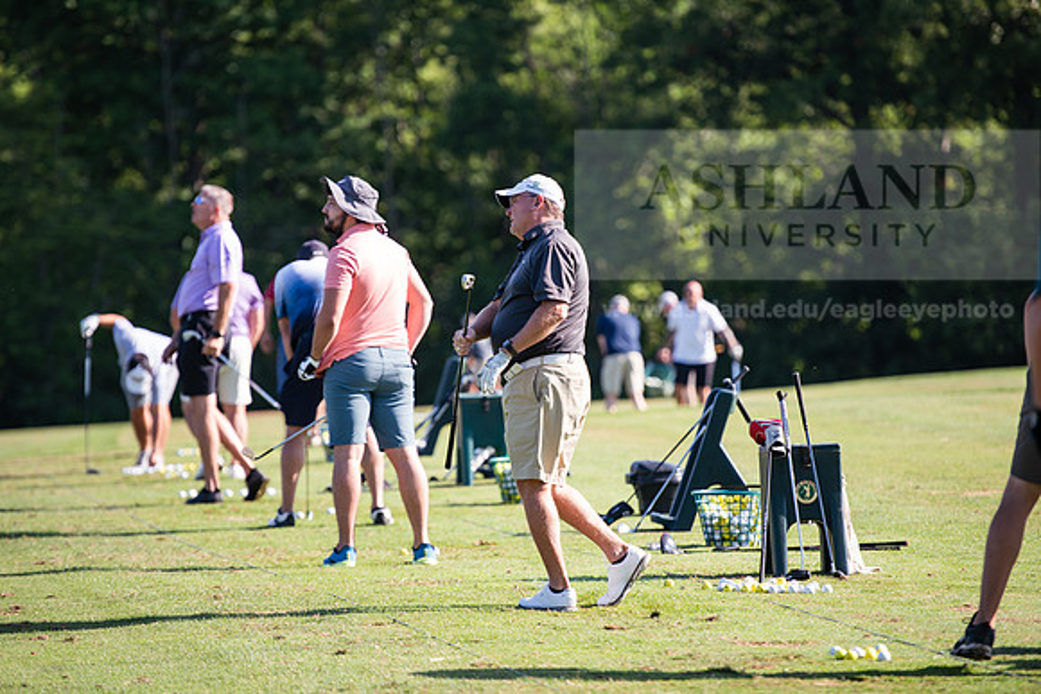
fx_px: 5351
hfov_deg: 11.1
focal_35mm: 185
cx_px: 520
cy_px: 347
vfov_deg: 7.4
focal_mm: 185
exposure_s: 1/500
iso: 100
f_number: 3.2
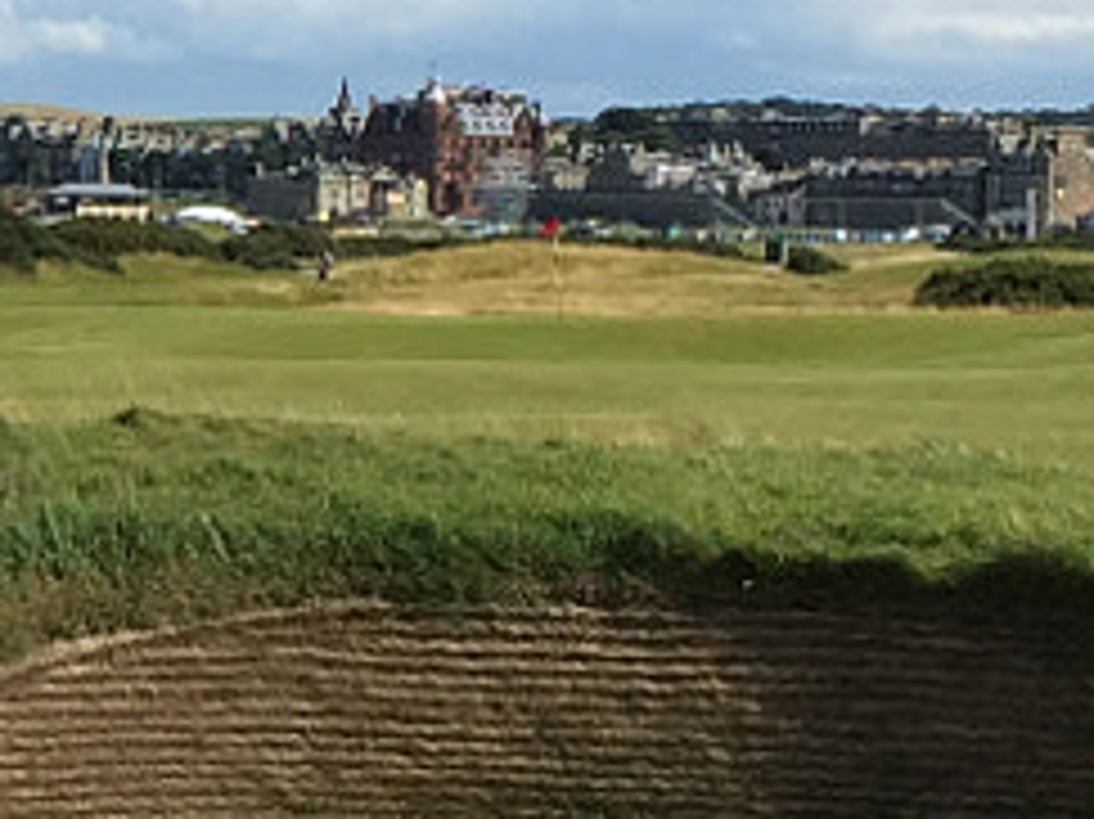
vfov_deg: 7.8
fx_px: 6033
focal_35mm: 191
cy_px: 580
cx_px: -788
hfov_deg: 9.9
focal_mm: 4.15
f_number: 2.2
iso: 32
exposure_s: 1/2475
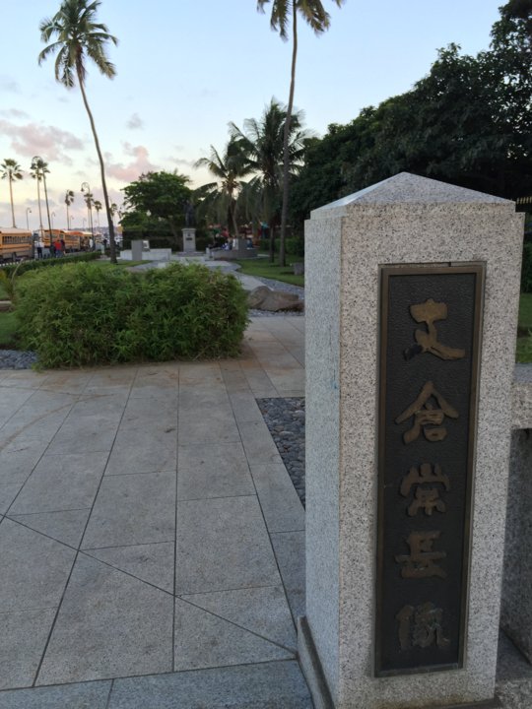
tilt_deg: -11.5
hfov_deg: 48.2
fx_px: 594
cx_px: 266
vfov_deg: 61.7
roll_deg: +1.4
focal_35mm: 29
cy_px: 354
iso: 32
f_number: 2.2
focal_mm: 4.15
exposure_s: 1/120
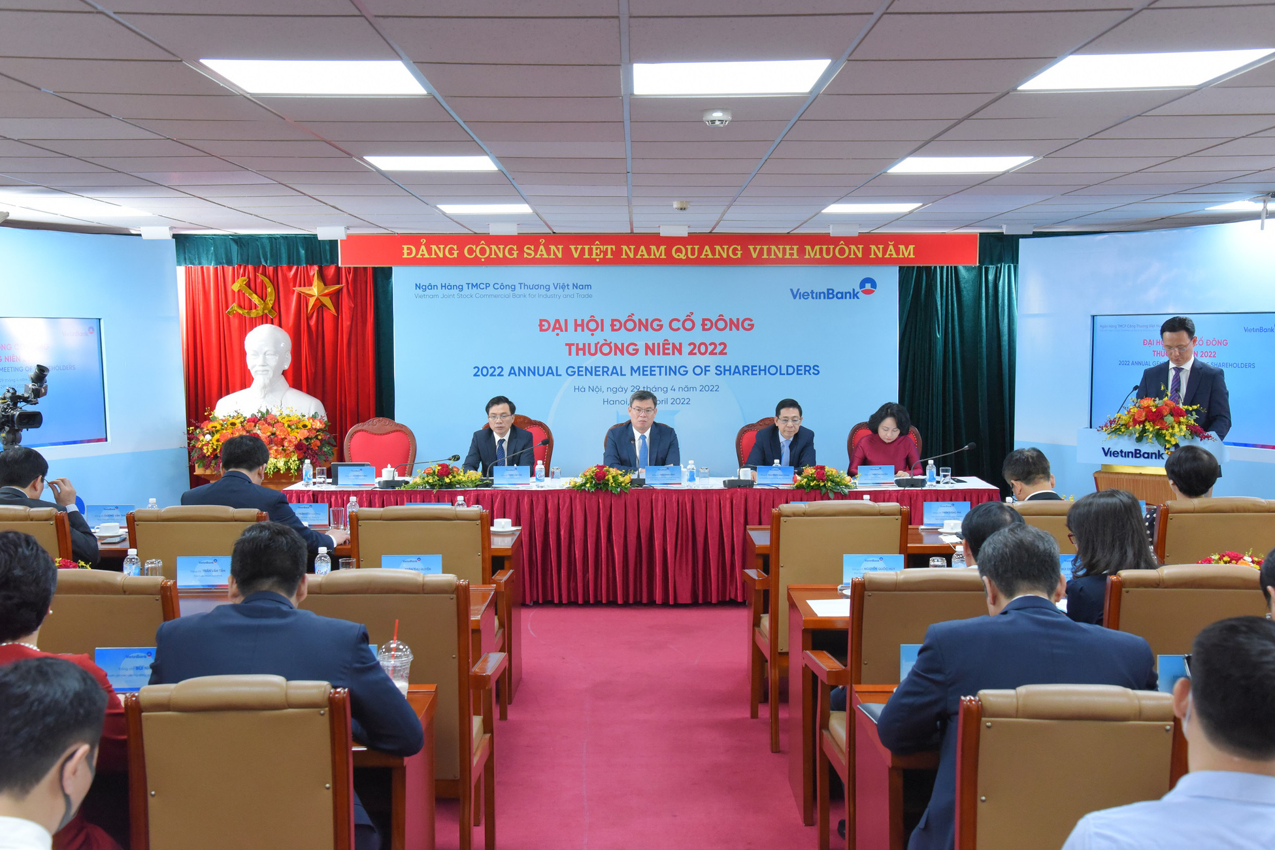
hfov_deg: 47.4
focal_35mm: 41
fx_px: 1452
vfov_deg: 32.6
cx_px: 645
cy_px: 418
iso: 3200
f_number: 5.6
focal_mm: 40
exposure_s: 1/125
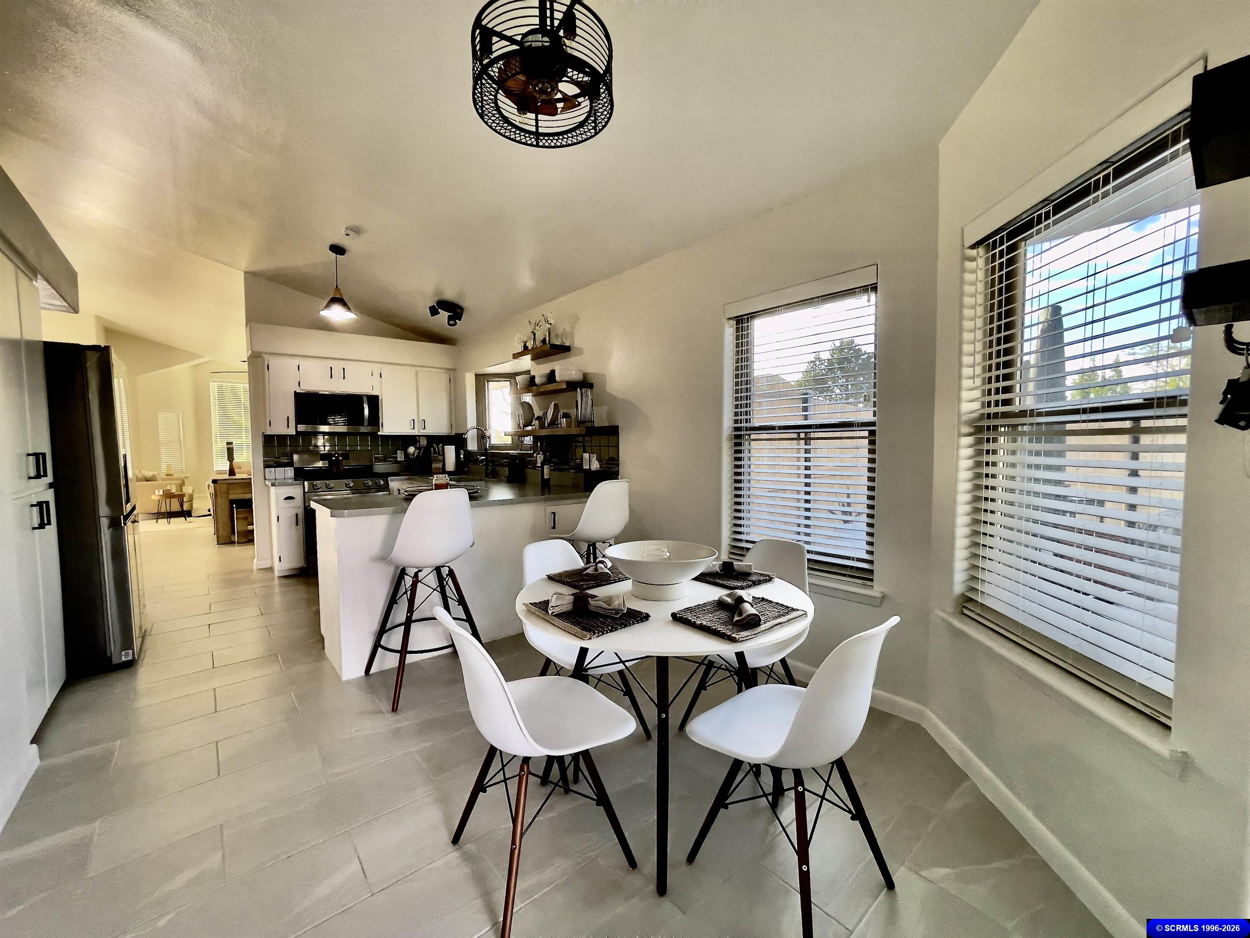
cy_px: 469
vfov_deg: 89.9
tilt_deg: -3.1
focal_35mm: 13
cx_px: 625
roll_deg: +0.3
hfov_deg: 106.2
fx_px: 470
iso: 200
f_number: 2.4
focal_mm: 1.54
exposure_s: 1/120
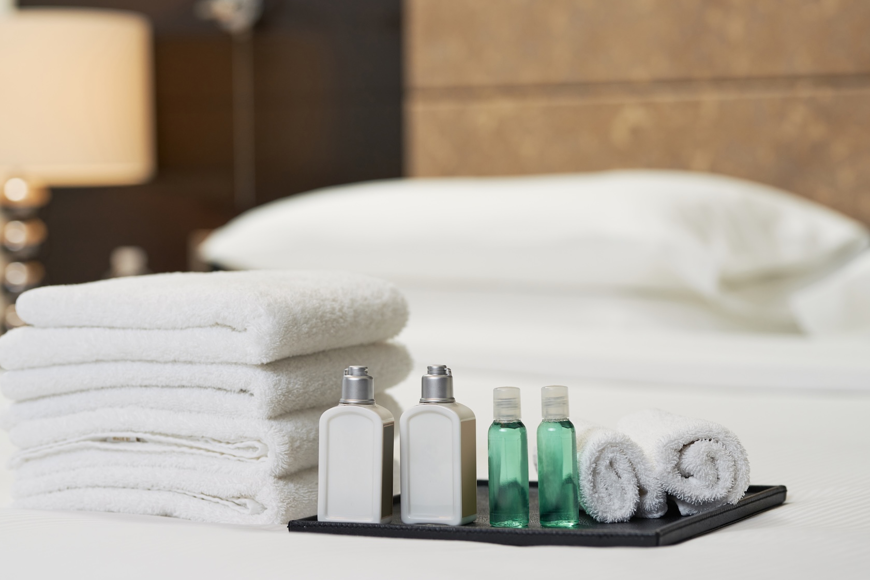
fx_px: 2344
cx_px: 447
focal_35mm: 97
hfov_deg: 21.0
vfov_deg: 14.1
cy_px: 263
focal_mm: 85
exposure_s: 1/160
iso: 400
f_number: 3.2
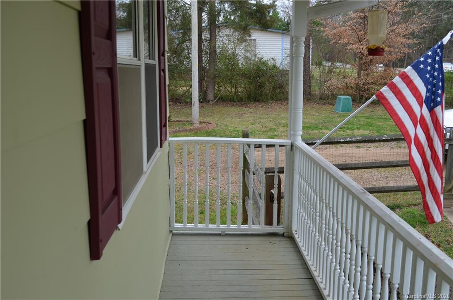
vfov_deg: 34.0
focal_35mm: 39
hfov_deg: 49.7
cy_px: 150
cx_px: 226
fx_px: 489
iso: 200
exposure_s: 1/160
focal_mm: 26
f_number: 6.3
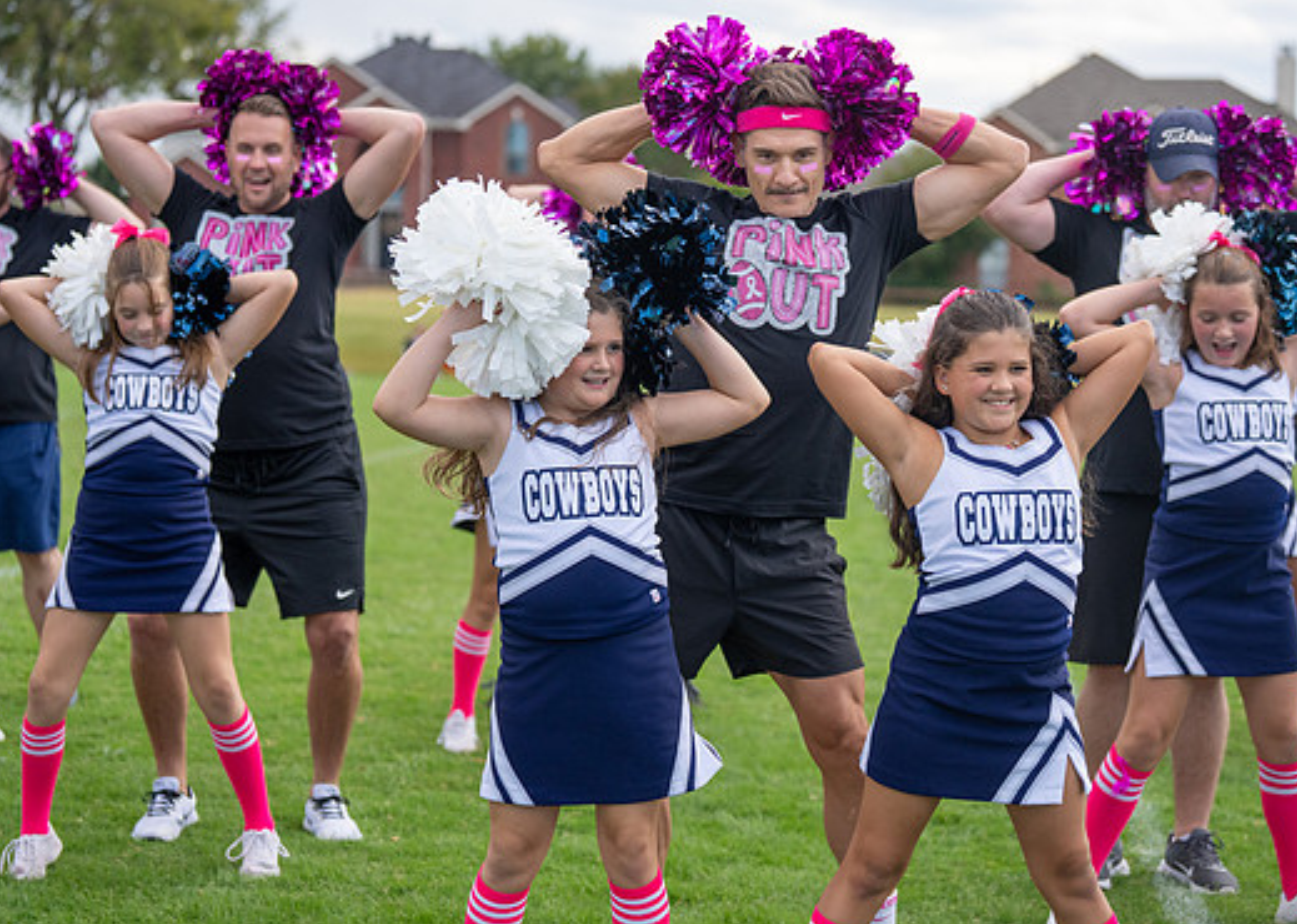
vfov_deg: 17.4
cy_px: 415
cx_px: 672
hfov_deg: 24.2
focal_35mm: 82
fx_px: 3019
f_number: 2.8
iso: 500
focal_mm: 70
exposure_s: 1/4000
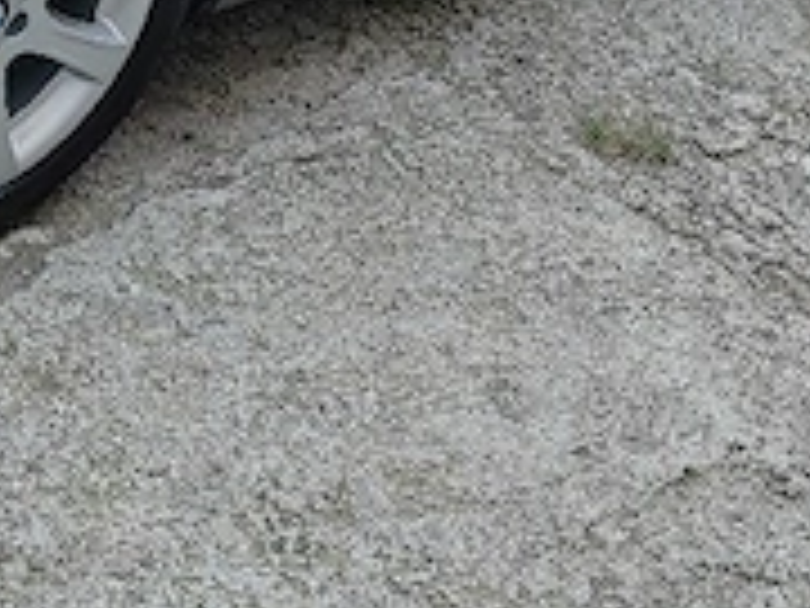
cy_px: -311
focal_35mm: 90
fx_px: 2106
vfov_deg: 15.2
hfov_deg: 21.1
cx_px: 32
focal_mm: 5.52
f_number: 1.9
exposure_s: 1/556
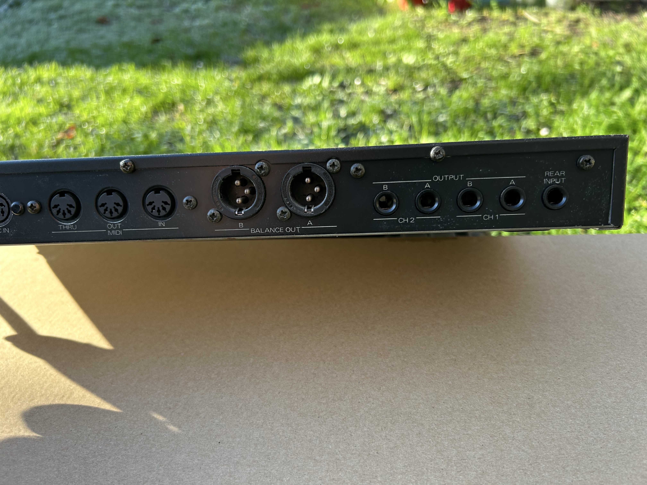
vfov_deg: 53.1
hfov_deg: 67.3
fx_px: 486
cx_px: 324
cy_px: 242
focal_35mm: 26
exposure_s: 1/242
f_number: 1.5
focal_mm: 5.7
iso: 40
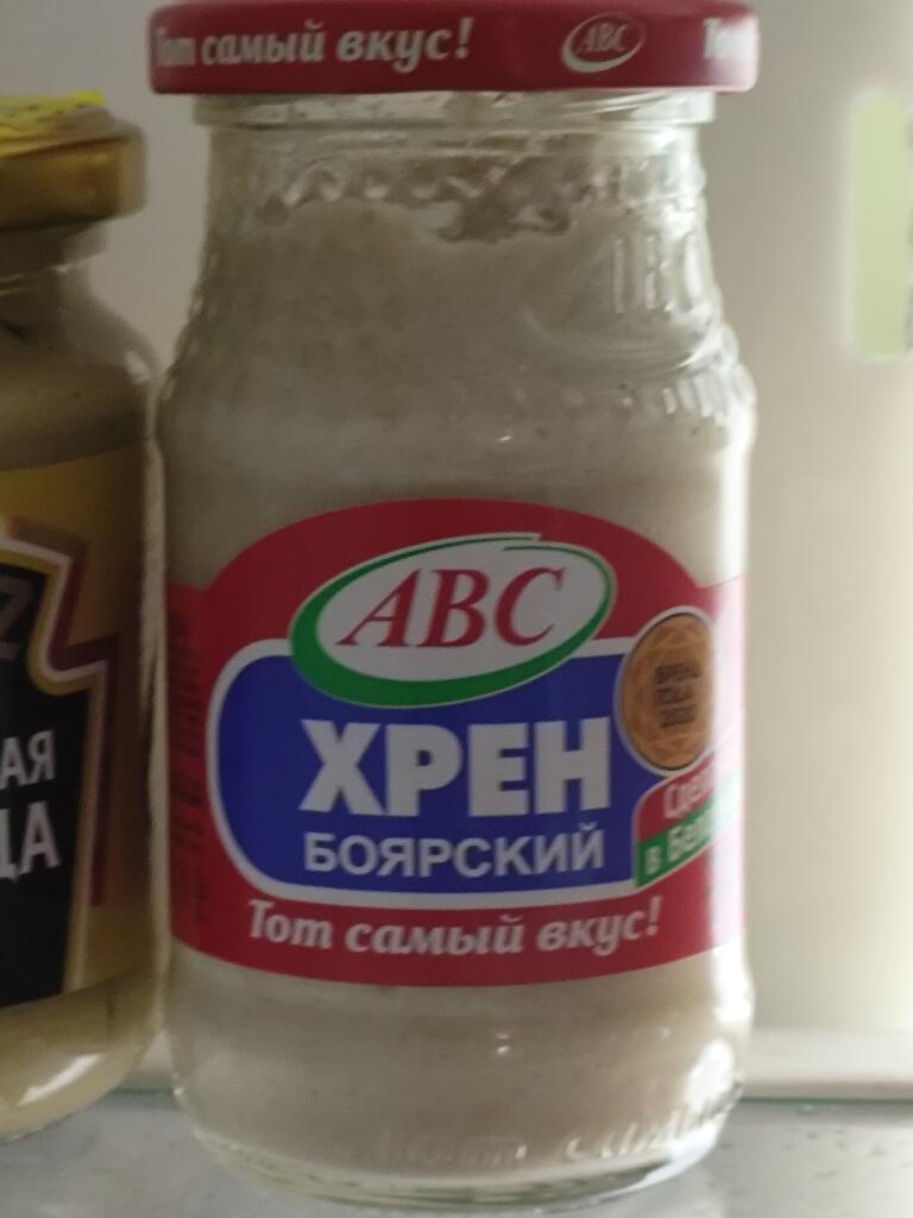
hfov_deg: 15.1
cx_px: 456
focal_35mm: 98
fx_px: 3446
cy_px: 609
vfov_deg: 20.0
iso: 400
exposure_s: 1/20
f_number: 1.79
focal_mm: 4.71
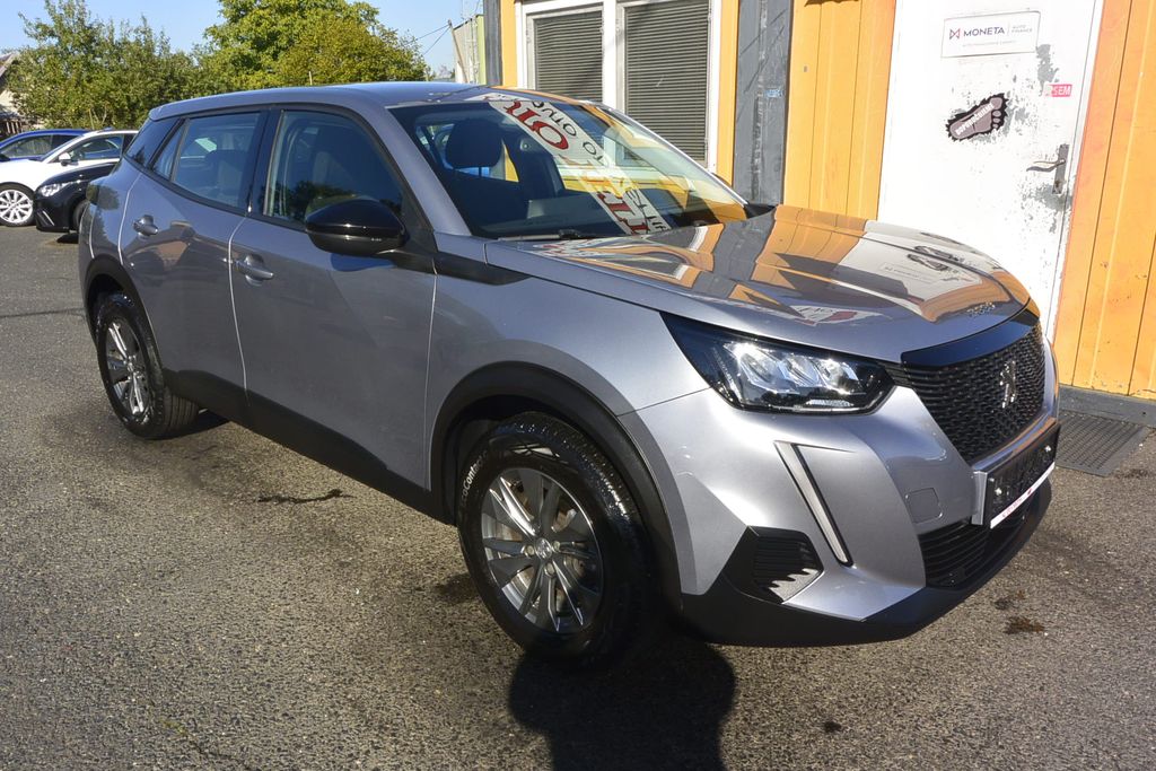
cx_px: 578
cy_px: 386
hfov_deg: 67.4
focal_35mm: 27
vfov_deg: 47.9
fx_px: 867
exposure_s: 1/250
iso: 160
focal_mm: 10
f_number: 10
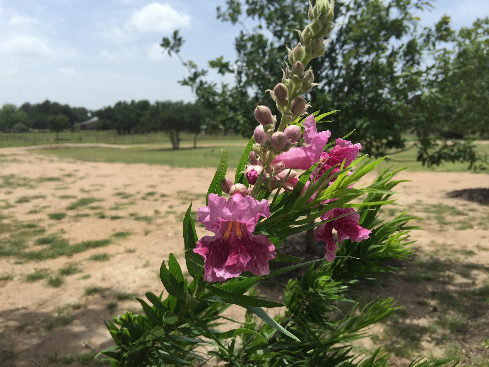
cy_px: 184
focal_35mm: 29
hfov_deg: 61.7
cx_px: 244
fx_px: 410
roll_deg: +2.7
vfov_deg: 48.2
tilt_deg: -6.3
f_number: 2.2
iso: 32
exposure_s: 1/2326
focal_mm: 4.15
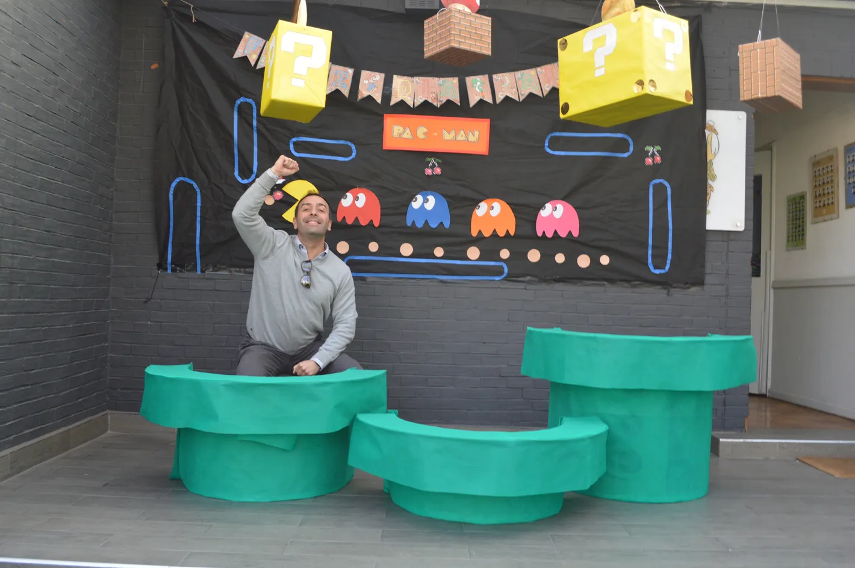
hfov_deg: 57.3
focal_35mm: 33
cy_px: 284
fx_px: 783
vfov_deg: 39.9
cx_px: 428
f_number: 5
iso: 400
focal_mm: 22
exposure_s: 1/100
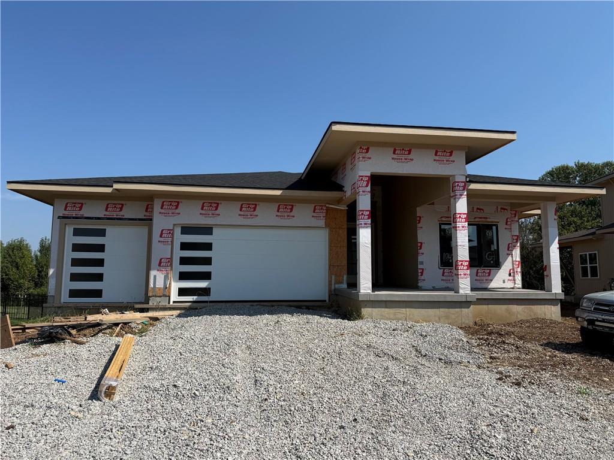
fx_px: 426
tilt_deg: +7.1
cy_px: 230
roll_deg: -0.8
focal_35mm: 24
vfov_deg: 56.8
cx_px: 307
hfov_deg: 71.6
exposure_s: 1/6711
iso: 80
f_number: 1.78
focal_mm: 6.76
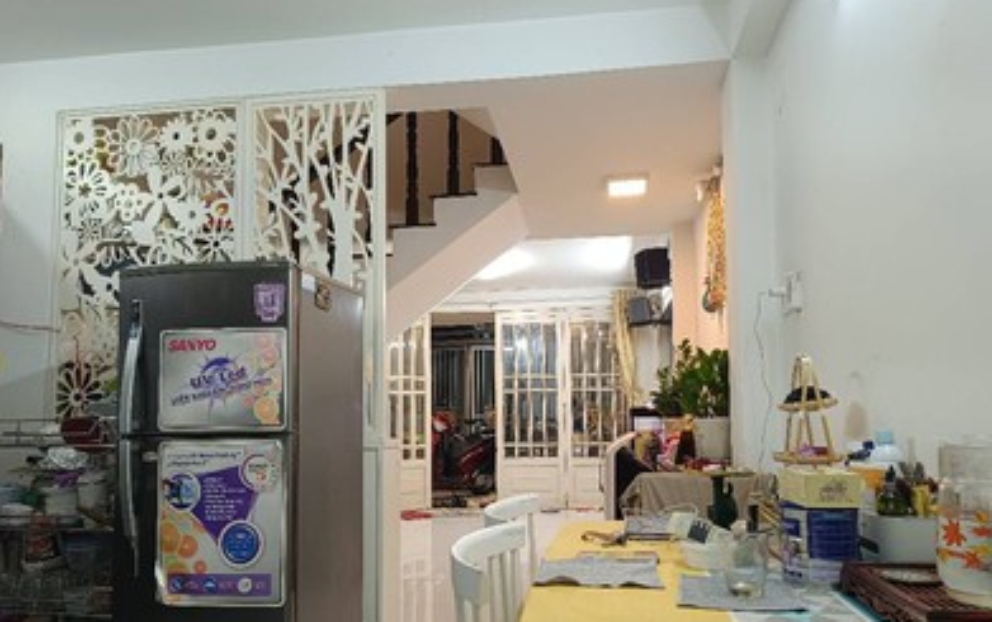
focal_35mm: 26
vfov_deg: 47.5
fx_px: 703
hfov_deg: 70.4
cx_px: 505
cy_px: 366
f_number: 1.88
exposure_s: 1/120
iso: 474
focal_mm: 5.59
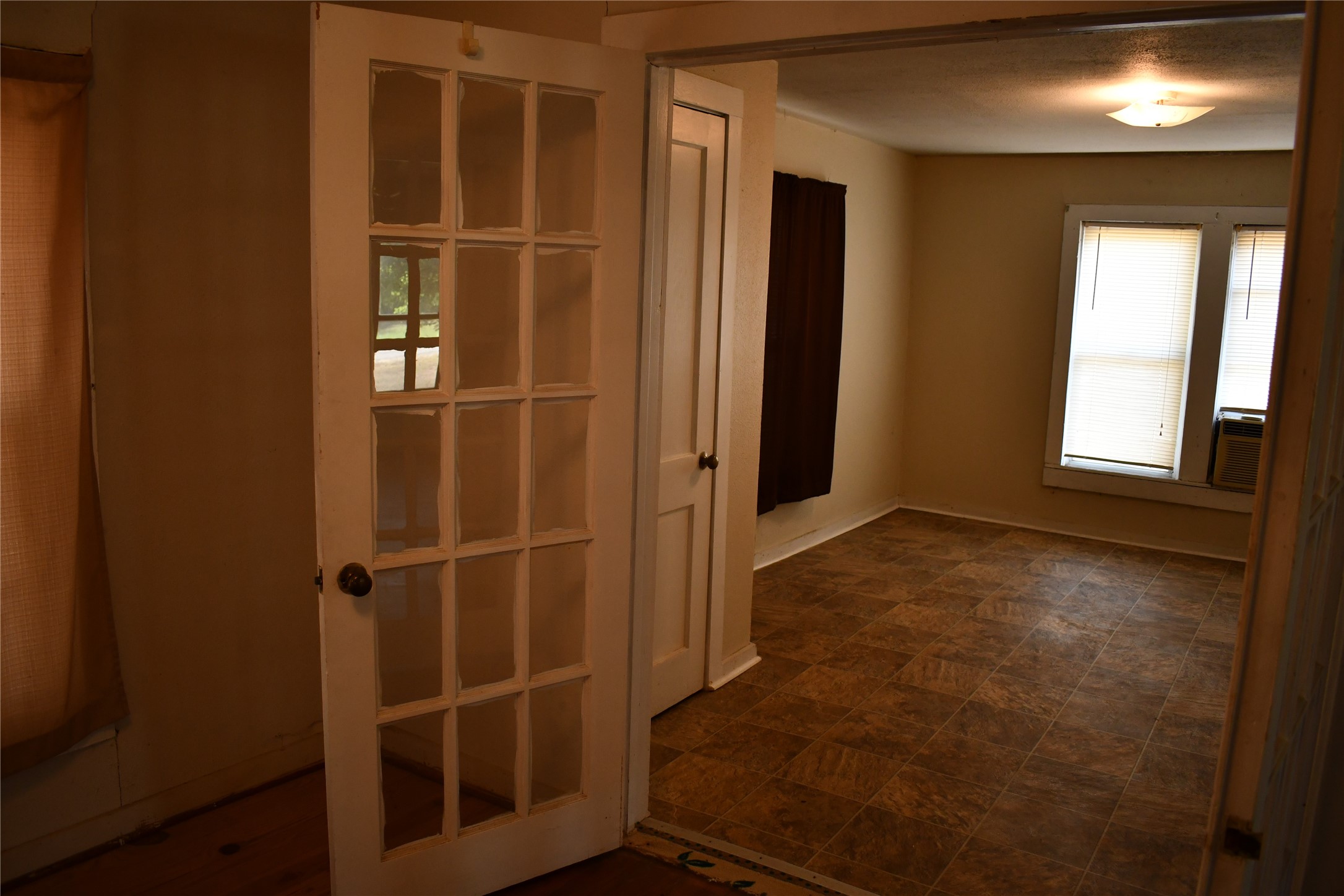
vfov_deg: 47.9
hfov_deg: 67.4
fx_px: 1008
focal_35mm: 27
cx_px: 672
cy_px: 448
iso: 800
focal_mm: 18
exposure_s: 1/200
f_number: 3.5
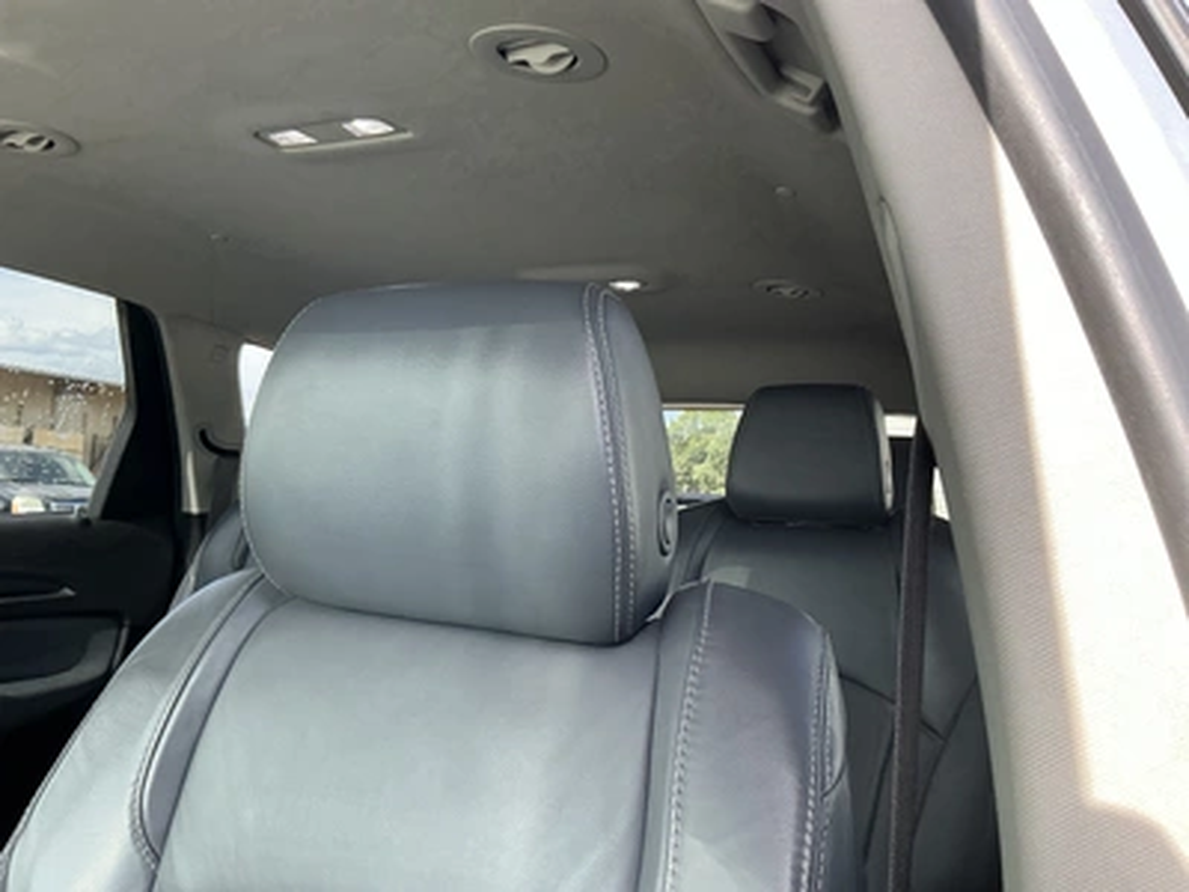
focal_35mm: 28
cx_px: 594
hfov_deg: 63.4
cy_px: 446
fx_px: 962
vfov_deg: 49.7
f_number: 1.8
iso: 25
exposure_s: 1/122
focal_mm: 3
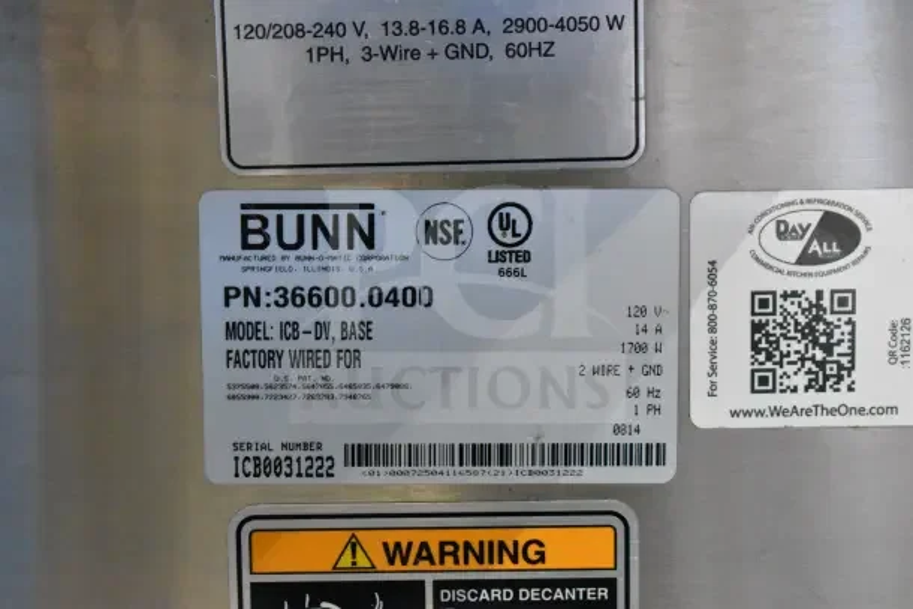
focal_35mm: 82
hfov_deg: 24.6
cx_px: 456
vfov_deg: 16.6
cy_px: 304
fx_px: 2093
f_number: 5.6
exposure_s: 1/100
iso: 18000
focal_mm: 55
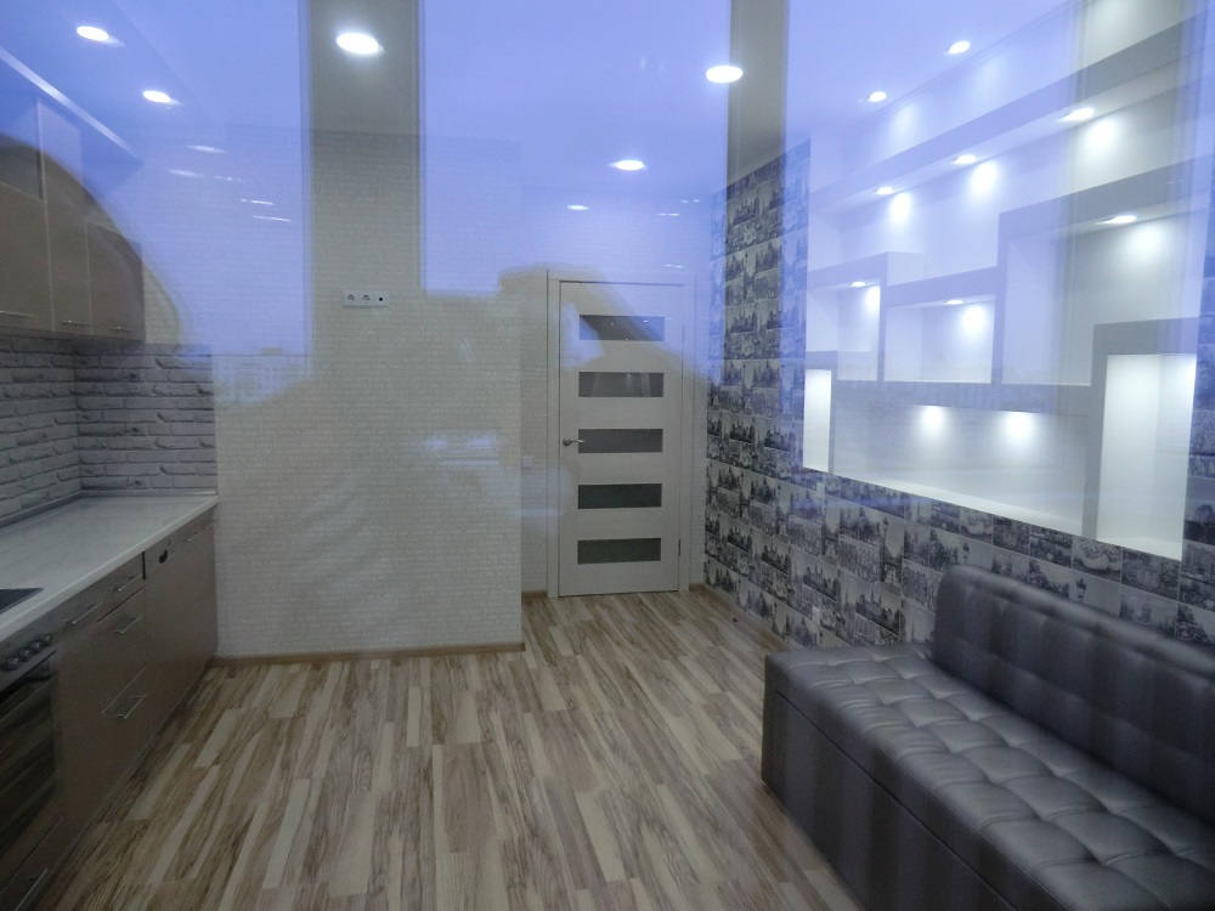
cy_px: 456
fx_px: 842
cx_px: 608
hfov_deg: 71.6
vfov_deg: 56.8
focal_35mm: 24
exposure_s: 1/60
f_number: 3.2
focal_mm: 4.3
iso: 200
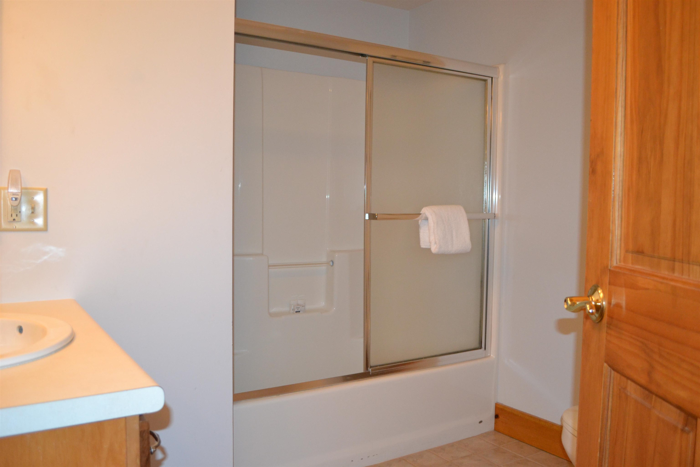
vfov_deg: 43.6
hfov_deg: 61.9
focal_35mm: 30
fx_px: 583
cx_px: 350
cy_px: 234
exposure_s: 1/60
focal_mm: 20
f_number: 3.8
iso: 1400
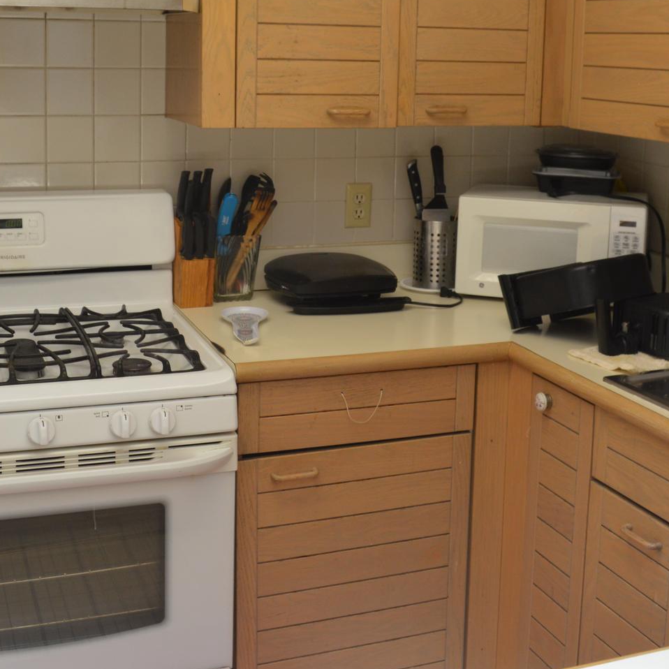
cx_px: 341
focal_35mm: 49
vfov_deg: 34.3
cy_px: 210
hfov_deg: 34.7
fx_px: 1071
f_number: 5
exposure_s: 1/100
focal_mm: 18
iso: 400
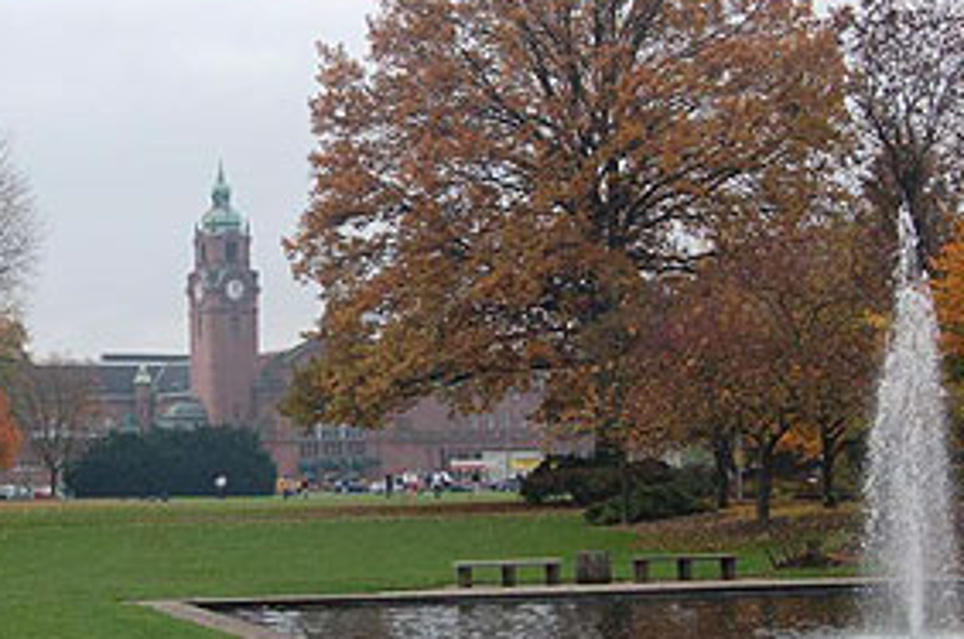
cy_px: 323
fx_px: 2240
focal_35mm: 84
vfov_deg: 16.2
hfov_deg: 24.0
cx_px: 229
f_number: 9
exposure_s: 1/320
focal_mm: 35
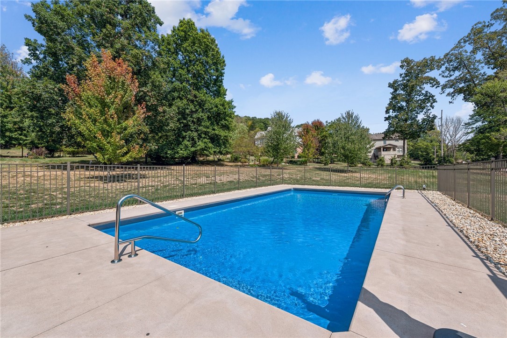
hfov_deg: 104.2
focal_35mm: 14
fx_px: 197
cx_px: 254
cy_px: 169
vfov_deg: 81.2
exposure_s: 1/1000
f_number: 11
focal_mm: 14
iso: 80
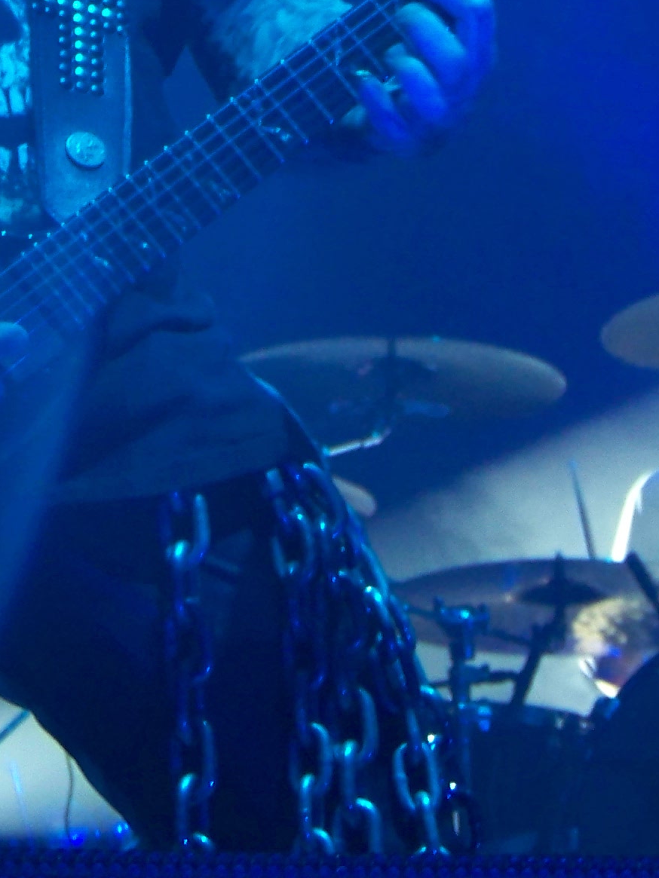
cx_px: -8
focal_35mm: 269
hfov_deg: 5.5
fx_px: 6827
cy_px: -171
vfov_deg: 7.3
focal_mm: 16.2
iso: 200
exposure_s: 1/40
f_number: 3.2
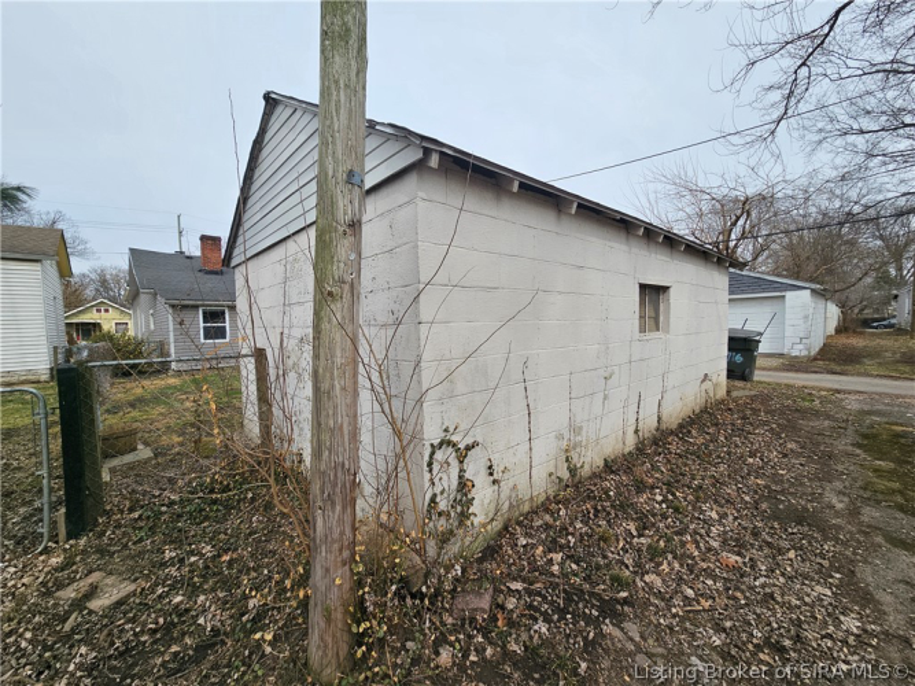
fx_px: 344
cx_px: 458
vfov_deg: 89.9
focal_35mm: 13
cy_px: 343
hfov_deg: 106.2
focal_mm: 2.2
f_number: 2.2
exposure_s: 1/2216
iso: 50
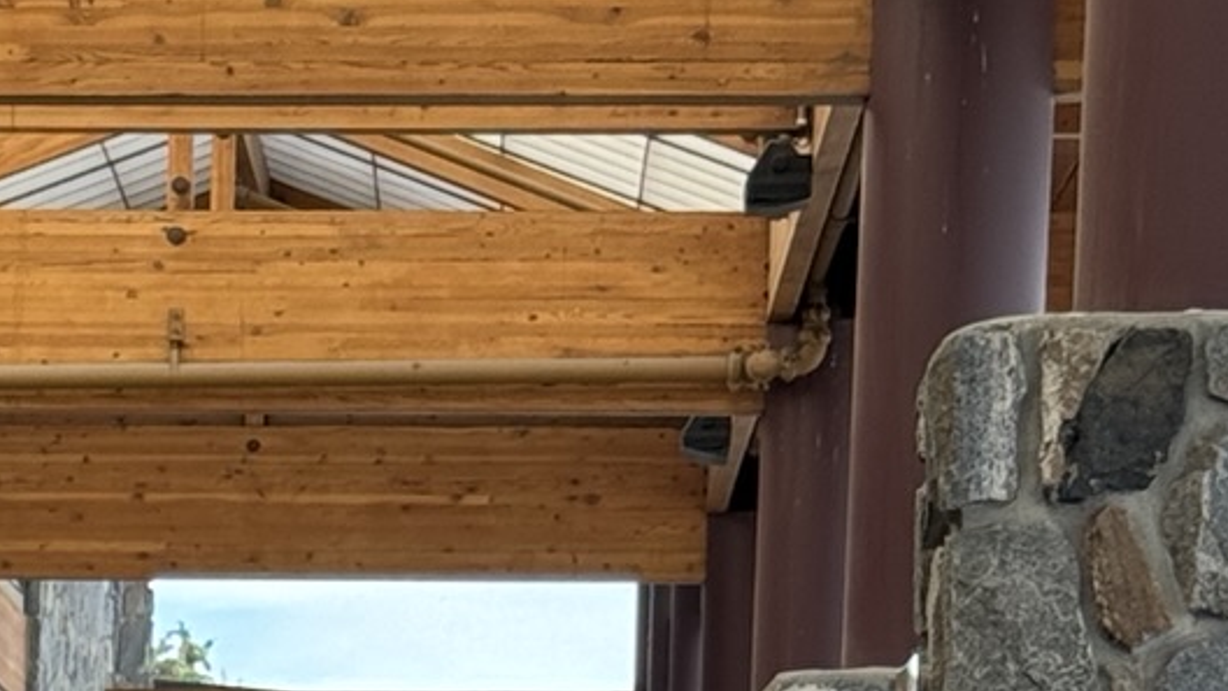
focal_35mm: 198
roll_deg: +0.4
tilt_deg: -7.8
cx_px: 26
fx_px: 6447
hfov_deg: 10.8
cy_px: 1903
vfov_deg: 5.8
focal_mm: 6.76
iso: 64
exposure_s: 1/609
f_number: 1.78
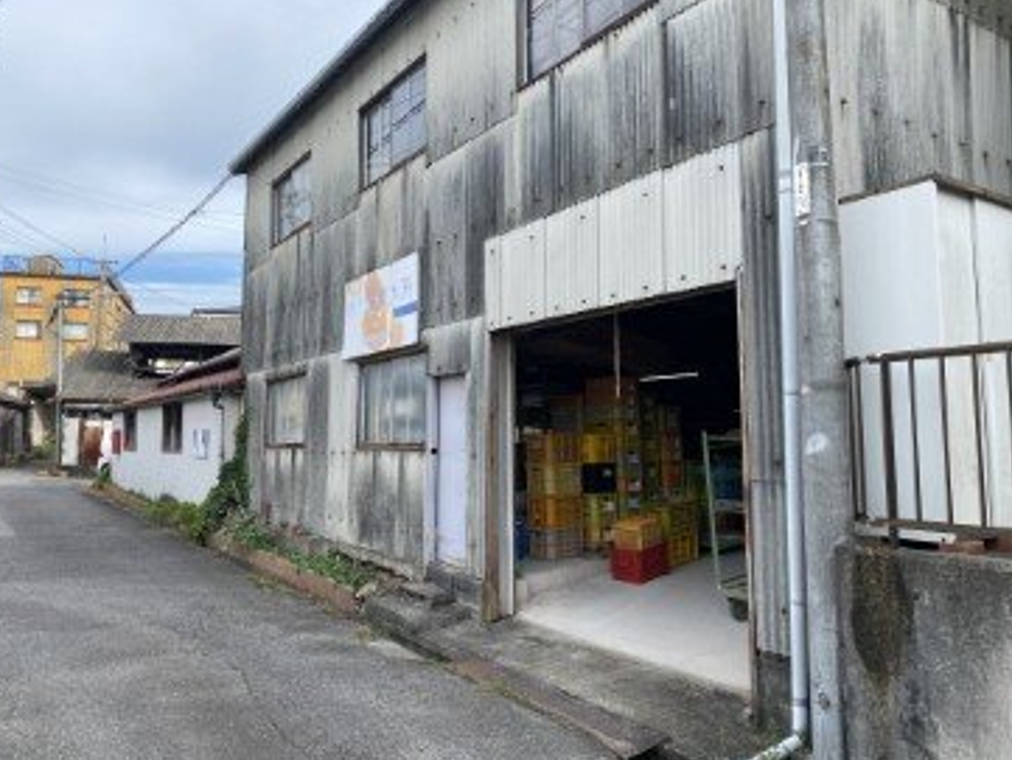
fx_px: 790
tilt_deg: +3.2
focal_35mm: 27
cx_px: 492
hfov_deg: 65.3
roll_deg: -0.1
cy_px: 374
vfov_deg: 51.4
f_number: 1.8
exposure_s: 1/927
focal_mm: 4.2
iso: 32
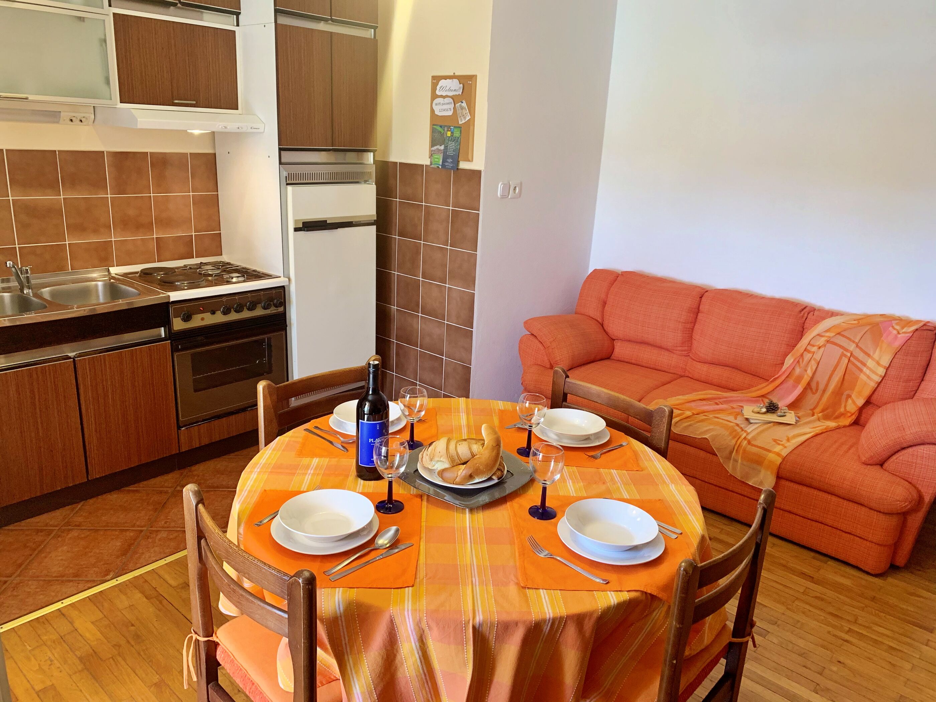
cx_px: 468
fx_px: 703
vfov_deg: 53.1
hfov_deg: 67.3
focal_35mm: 26
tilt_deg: -15.6
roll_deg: -3.2
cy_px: 351
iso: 160
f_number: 1.8
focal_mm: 4.25
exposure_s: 1/50
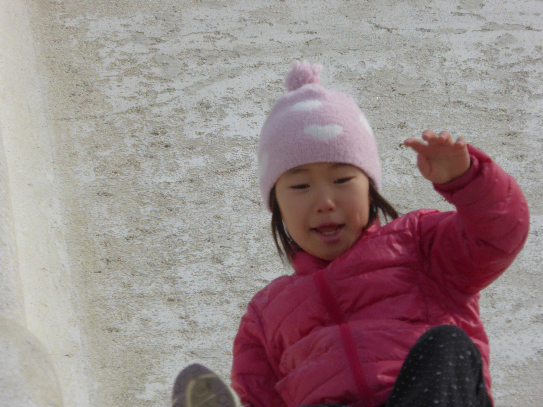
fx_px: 6494
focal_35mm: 414
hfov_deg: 4.8
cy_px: 204
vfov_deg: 3.6
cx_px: 272
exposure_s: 1/640
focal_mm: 66.8
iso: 100
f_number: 6
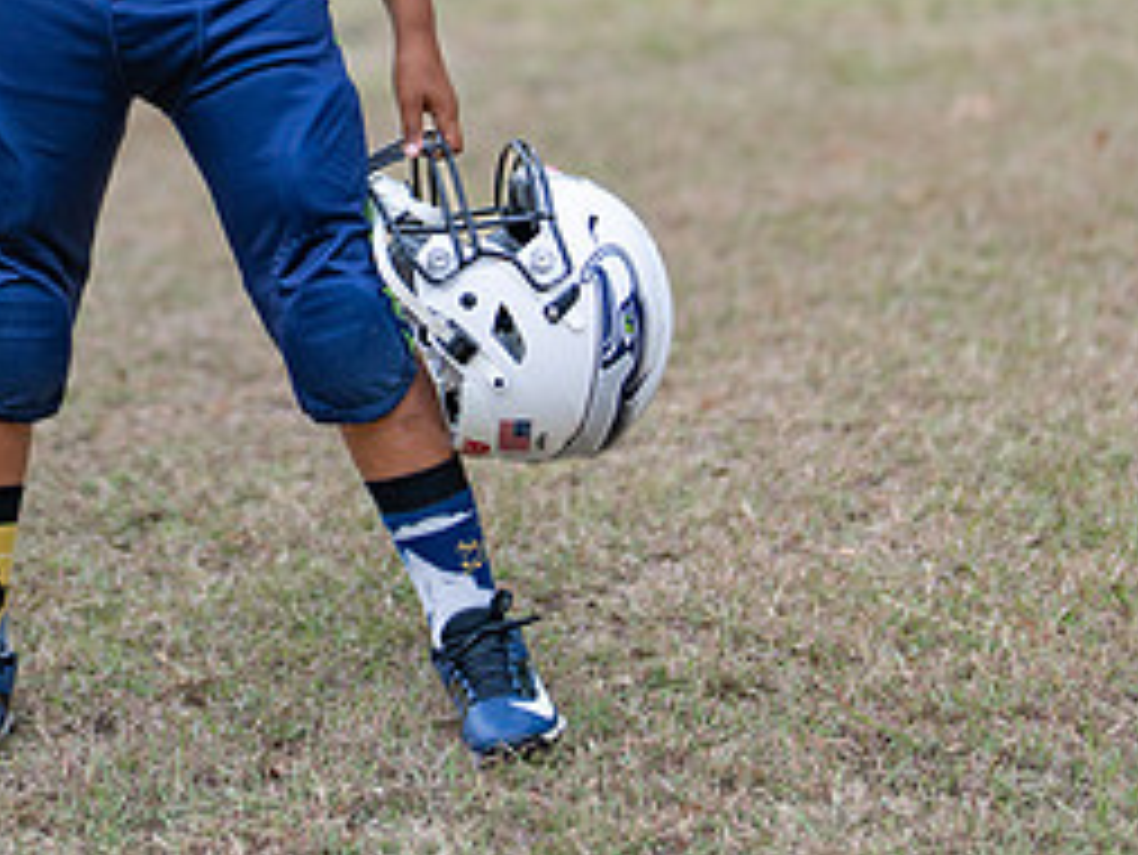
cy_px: -60
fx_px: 4309
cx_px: 174
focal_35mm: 131
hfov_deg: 14.9
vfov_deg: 11.2
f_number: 1.2
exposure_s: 1/800
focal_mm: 50
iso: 100
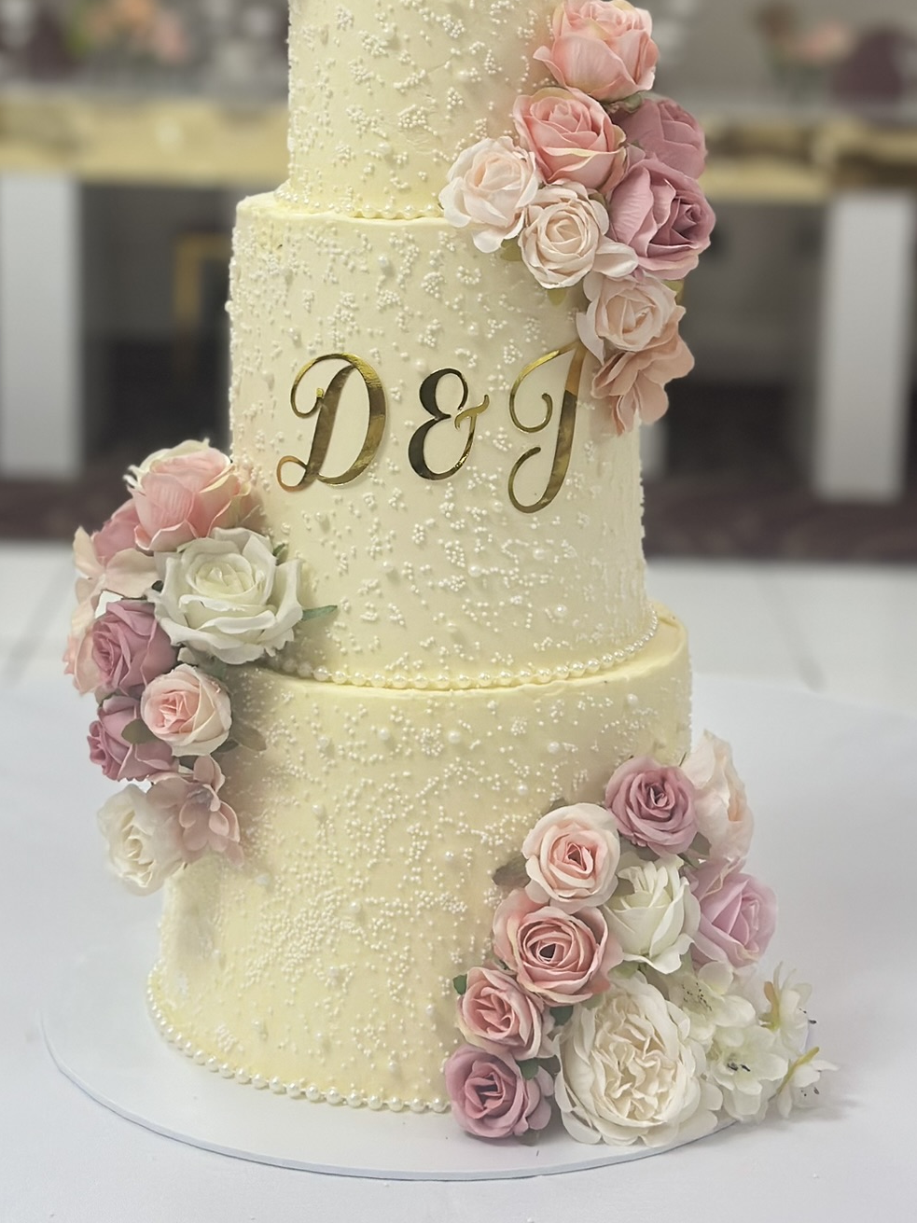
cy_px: 372
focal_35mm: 75
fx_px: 2649
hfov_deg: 19.6
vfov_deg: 25.8
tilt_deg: -9.0
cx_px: 460
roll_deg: -0.9
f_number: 1.78
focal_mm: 6.86
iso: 200
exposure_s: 1/100
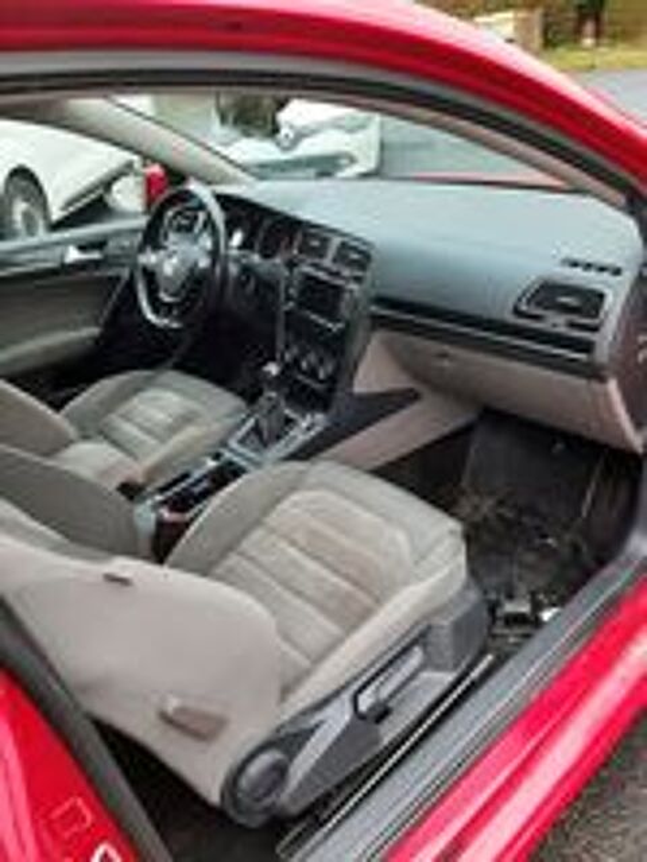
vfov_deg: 67.3
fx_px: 648
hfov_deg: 53.1
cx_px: 324
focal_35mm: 26
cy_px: 431
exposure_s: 1/50
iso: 250
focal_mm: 3.93
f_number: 1.7
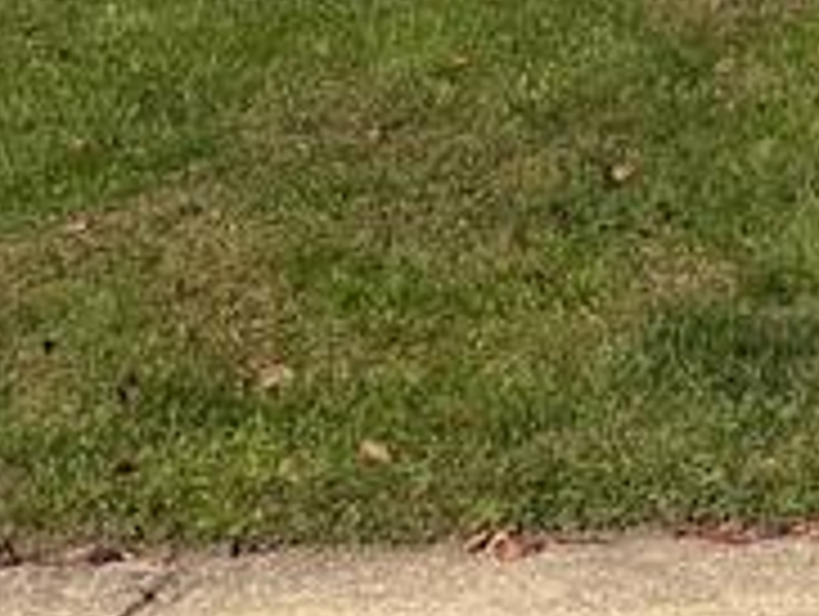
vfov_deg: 9.7
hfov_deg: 12.9
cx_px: 1580
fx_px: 3198
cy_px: -868
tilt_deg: +2.5
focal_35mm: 135
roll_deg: -0.3
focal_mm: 6.76
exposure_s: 1/6711
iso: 80
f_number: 1.78
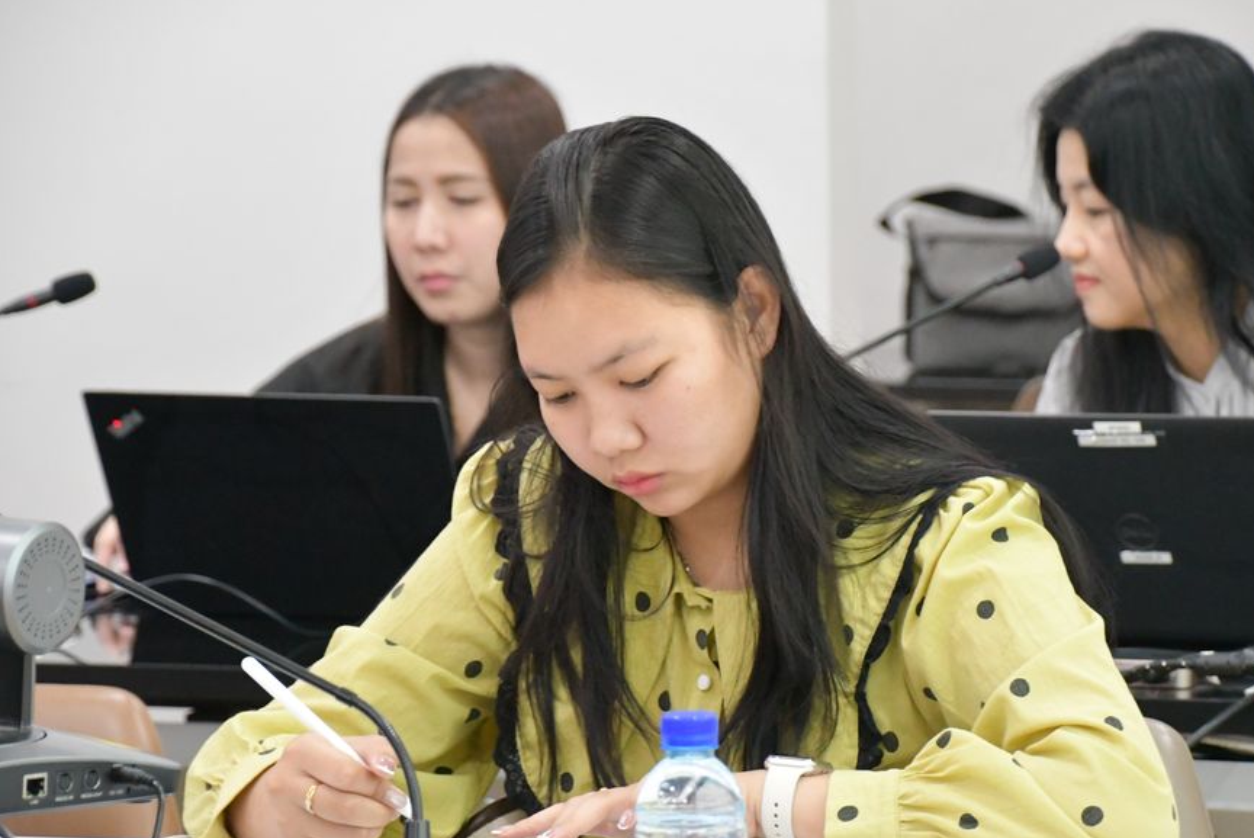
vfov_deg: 7.4
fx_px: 6482
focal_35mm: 186
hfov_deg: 11.0
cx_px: 718
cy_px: 479
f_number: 5.6
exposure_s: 1/125
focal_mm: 105
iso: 8000
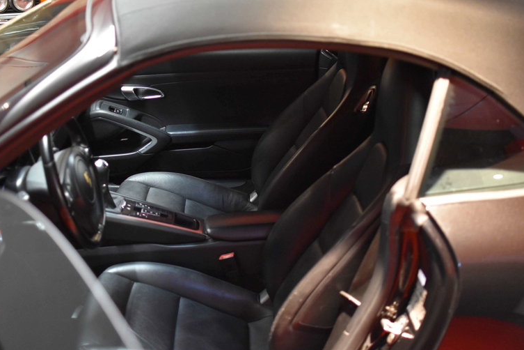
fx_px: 779
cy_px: 178
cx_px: 259
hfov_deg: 37.2
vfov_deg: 25.3
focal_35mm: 54
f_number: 1.8
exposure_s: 1/60
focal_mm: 35
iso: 3200
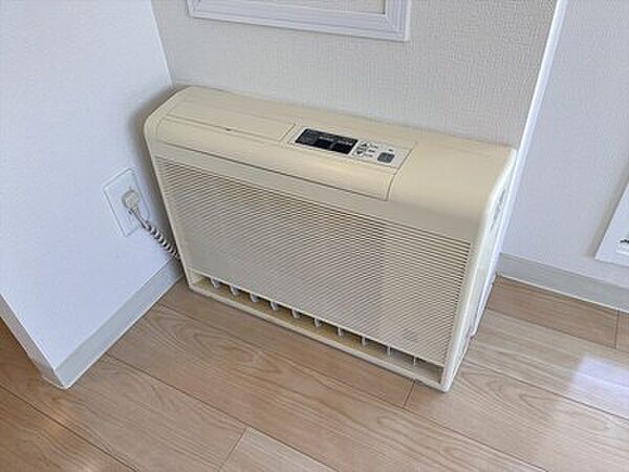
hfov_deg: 67.3
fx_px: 472
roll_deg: +3.1
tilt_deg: -39.9
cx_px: 314
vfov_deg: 53.1
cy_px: 236
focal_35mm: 26
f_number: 1.6
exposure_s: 1/100
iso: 32
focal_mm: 5.1
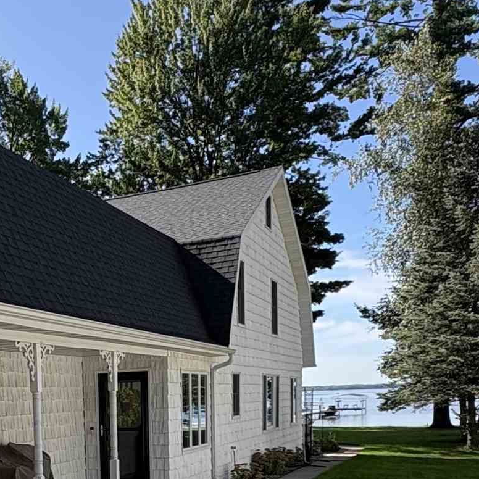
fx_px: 767
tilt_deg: -5.7
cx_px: 17
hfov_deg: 32.3
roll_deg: +2.3
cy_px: 481
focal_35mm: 49
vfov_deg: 31.9
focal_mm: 2.22
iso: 64
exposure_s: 1/707
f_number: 2.2
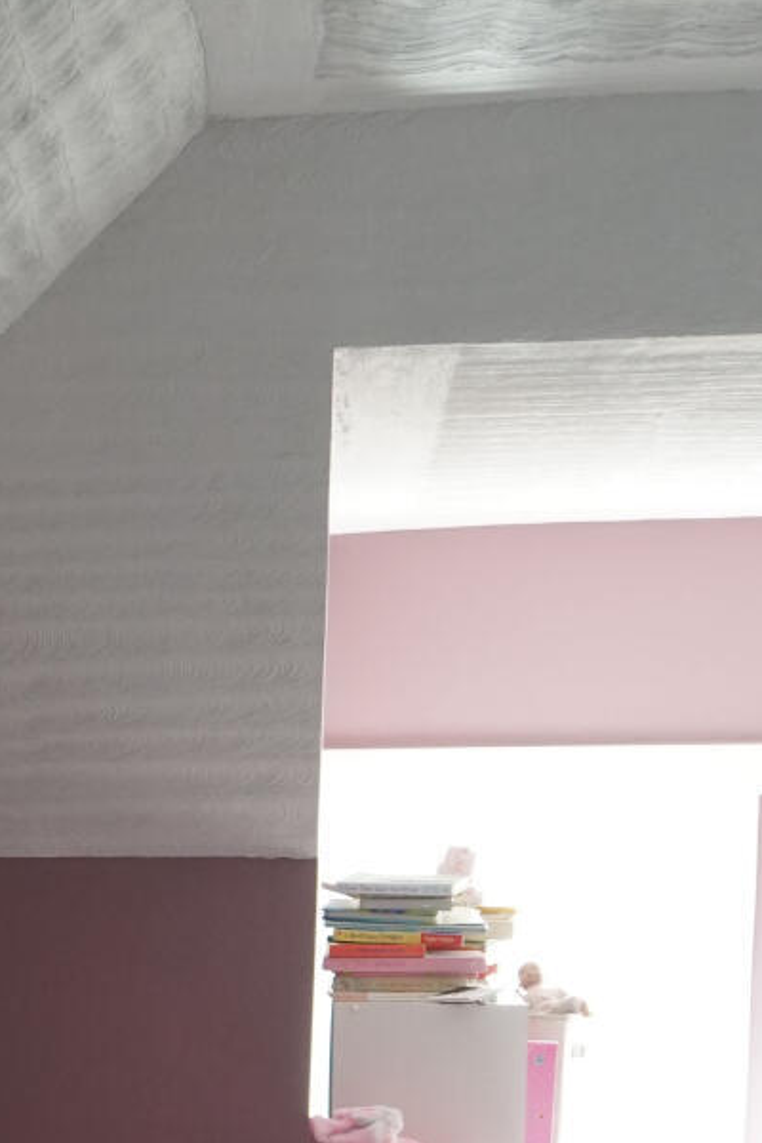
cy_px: 1255
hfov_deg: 12.9
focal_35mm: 100
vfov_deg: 19.5
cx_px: -412
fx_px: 3175
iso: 1600
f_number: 4
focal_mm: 30
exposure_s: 1/160
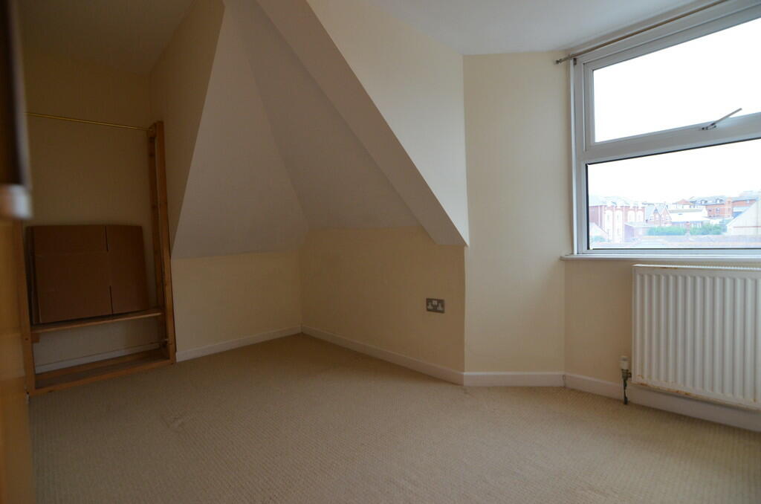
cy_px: 252
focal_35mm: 16
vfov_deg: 71.8
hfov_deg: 95.1
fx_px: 348
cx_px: 380
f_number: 4
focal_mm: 11
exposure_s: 1/60
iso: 800
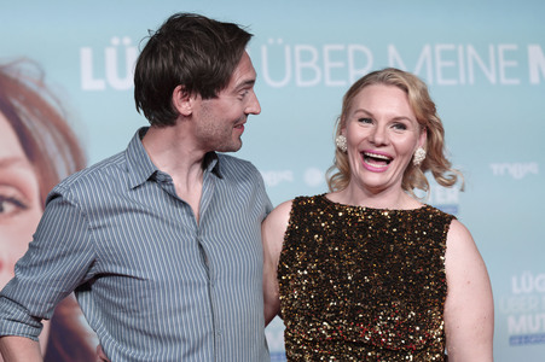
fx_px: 1165
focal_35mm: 77
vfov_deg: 17.7
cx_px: 272
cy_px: 181
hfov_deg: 26.3
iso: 500
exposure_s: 1/160
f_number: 3.5
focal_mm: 77
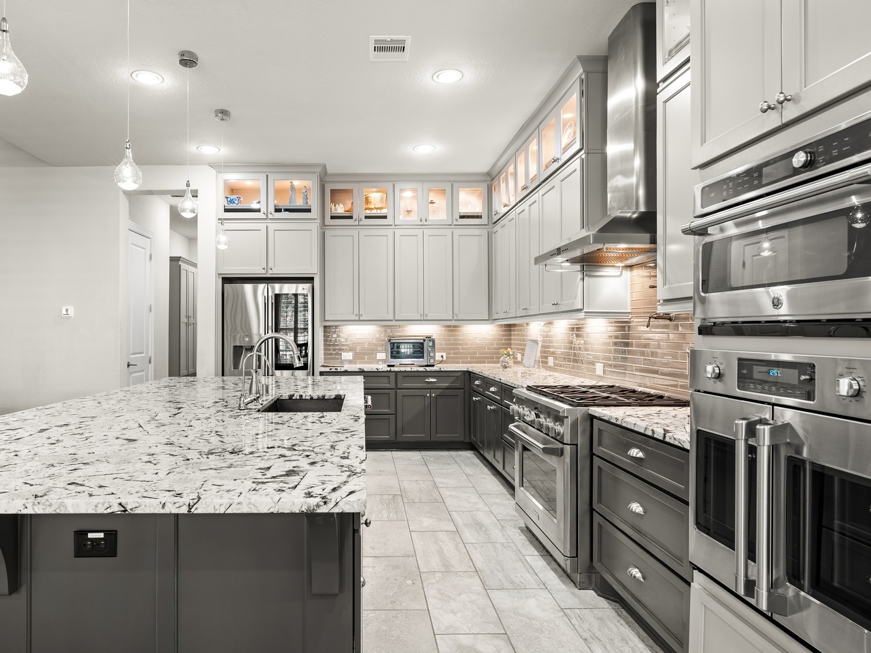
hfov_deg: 75.9
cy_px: 330
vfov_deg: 61.1
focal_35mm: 22
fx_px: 554
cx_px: 368
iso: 200
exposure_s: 1/1.67
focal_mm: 16
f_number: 9
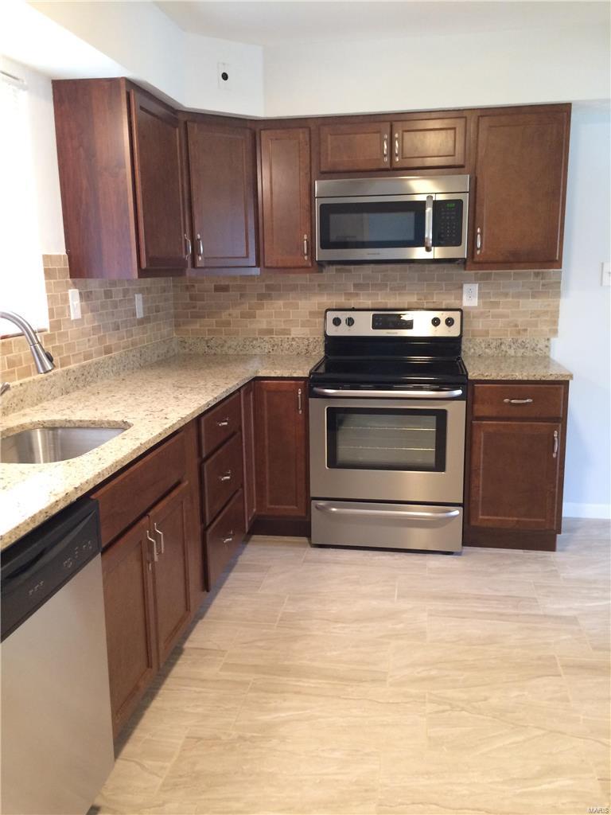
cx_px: 306
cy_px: 408
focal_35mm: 29
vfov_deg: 61.7
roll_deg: +0.2
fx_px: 682
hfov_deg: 48.2
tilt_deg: -12.7
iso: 160
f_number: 2.2
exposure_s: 1/30
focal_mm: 4.15
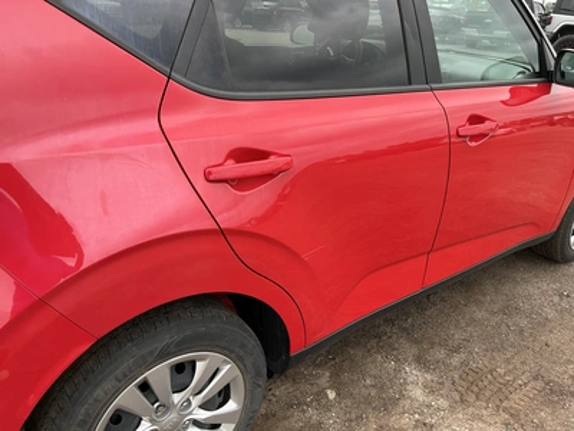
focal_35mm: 28
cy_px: 216
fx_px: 464
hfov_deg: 63.4
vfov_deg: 49.7
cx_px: 287
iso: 20
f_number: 1.8
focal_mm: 3
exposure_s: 1/242
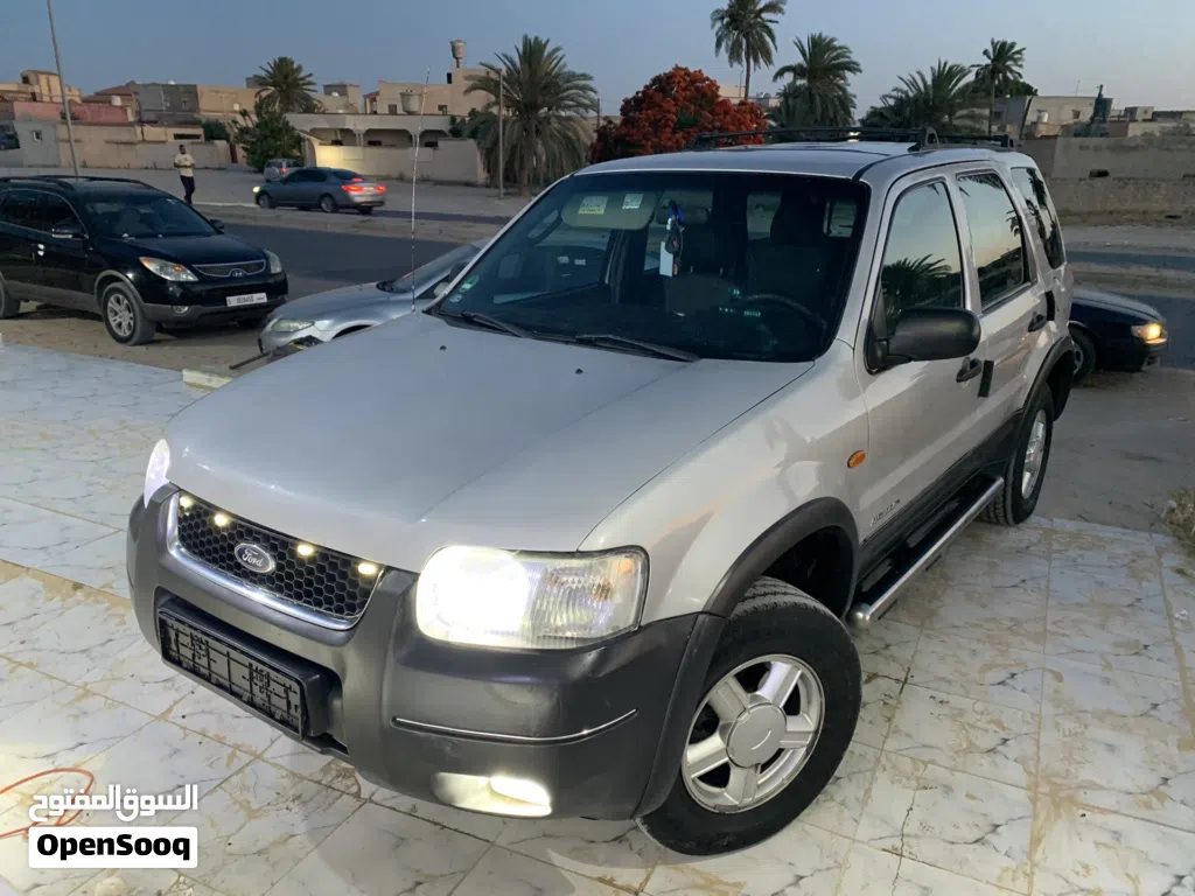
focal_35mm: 26
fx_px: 898
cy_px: 448
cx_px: 598
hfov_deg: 67.3
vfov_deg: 53.1
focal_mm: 4.25
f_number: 1.8
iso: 320
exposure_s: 1/50
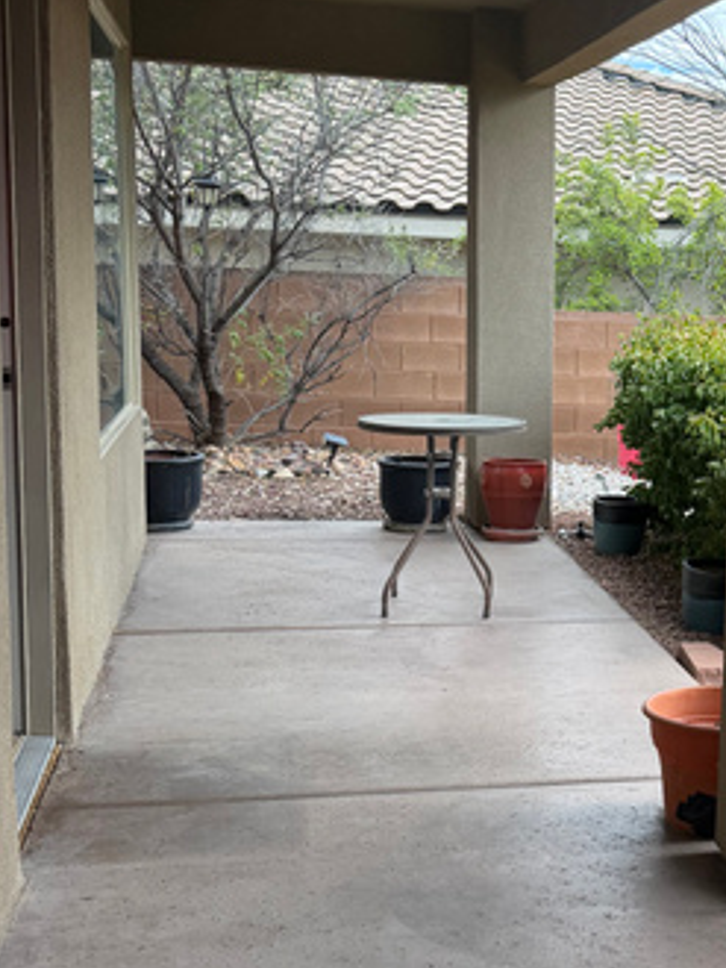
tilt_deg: -8.0
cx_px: 776
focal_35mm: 56
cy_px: 477
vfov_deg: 34.3
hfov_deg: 24.5
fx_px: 1565
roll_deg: -2.7
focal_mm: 6.76
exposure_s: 1/607
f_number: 1.78
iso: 100
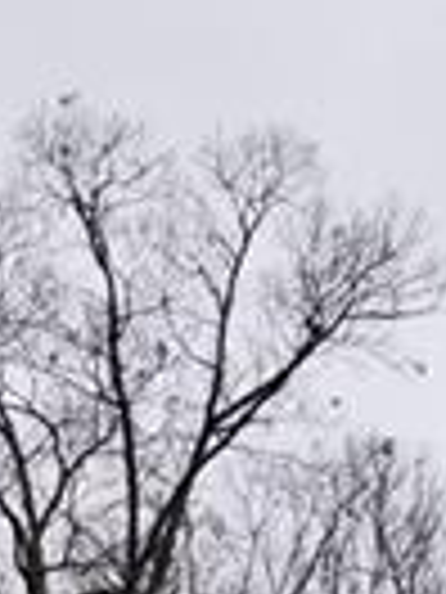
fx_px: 2594
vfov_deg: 10.9
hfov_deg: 9.8
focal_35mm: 151
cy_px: 1467
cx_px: 216
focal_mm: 4.25
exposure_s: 1/974
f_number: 1.7
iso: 50
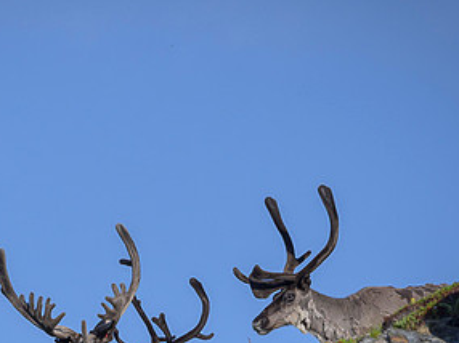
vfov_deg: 1.5
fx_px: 12917
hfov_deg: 2.0
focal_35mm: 975
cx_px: 120
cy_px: 252
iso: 800
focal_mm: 500
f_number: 8
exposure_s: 1/2500
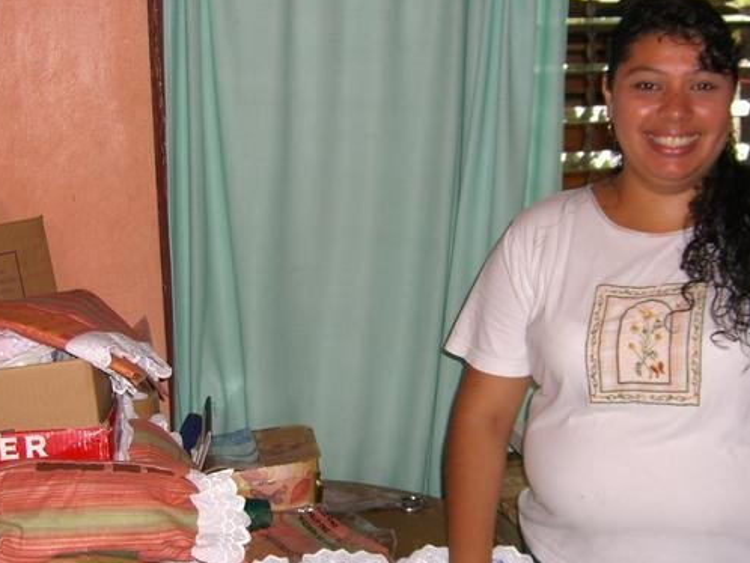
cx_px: 364
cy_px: 364
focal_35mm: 61
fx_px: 1322
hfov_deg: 31.7
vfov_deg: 24.0
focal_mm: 7.9
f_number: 2.8
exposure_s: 1/60
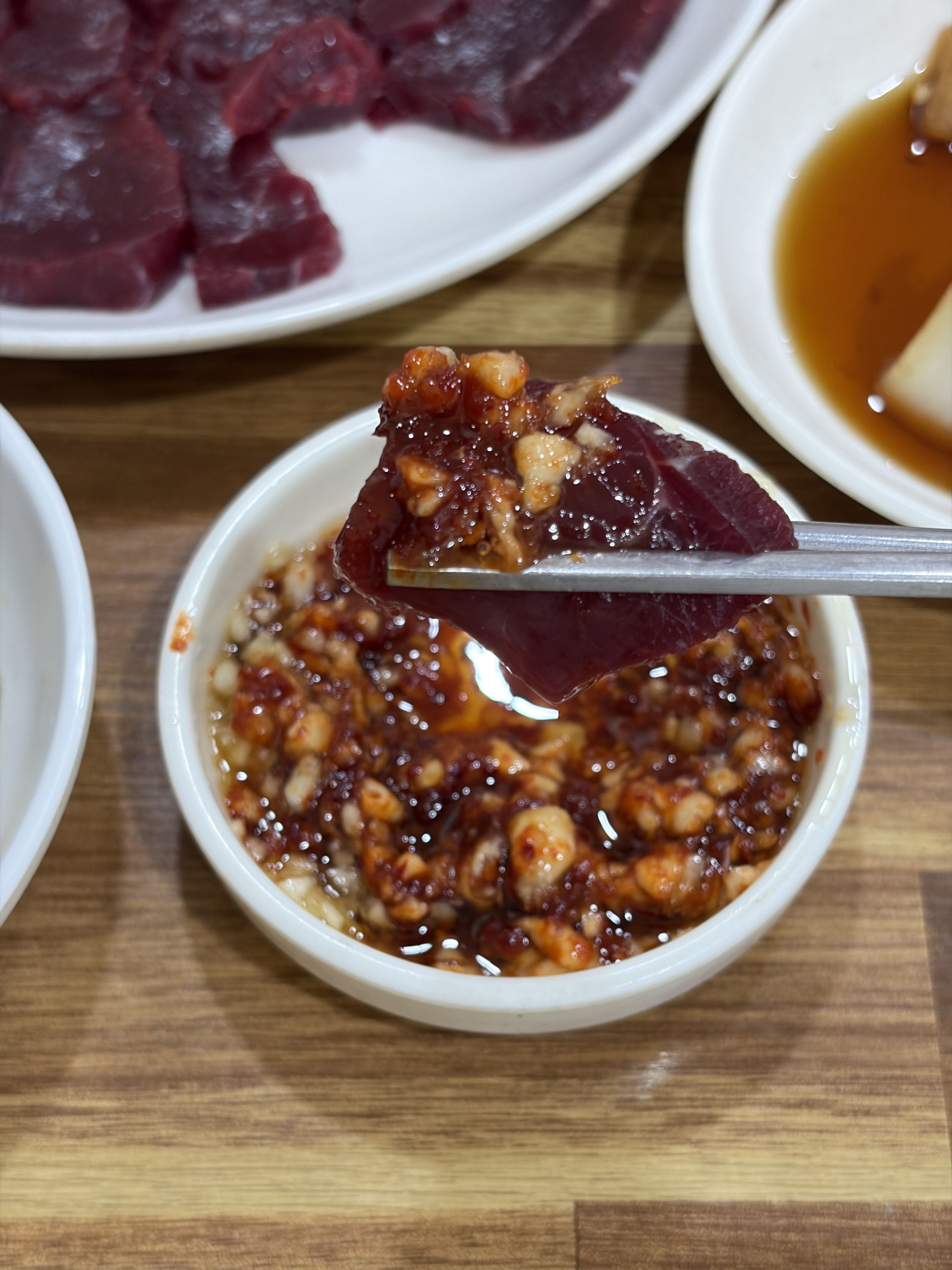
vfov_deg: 36.8
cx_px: 476
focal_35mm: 52
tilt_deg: -60.2
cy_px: 635
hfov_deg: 28.0
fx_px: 1907
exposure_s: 1/40
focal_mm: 5.96
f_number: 1.6
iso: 100
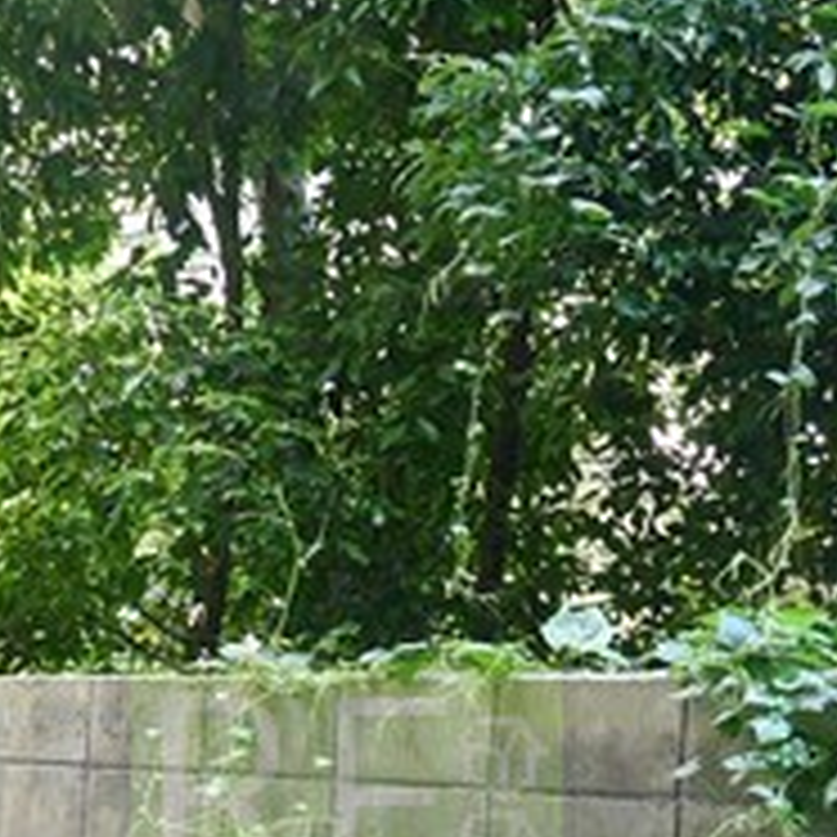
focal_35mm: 68
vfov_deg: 24.0
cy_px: 878
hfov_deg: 25.3
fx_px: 1860
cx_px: 346
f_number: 4
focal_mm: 7
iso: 400
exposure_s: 1/60
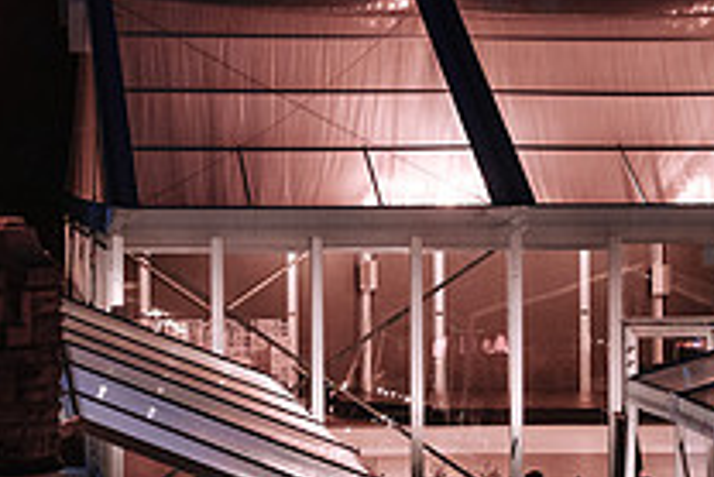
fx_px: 4307
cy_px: 188
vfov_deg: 6.3
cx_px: 477
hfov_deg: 9.5
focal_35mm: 217
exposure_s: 1/20
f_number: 3.2
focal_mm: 50
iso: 800
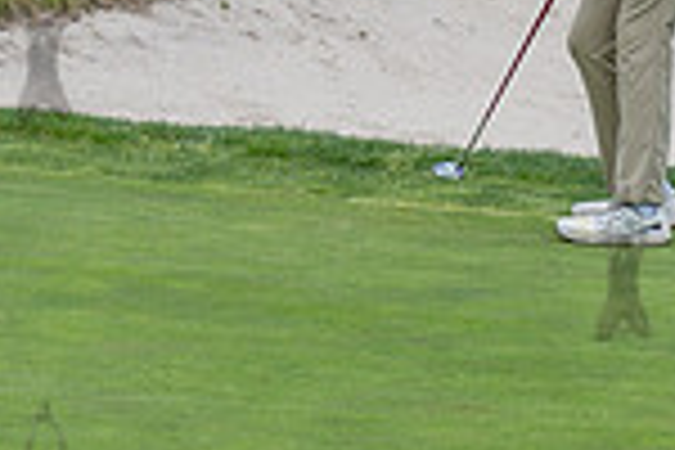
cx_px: 122
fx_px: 6806
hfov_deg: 5.7
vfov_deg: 3.8
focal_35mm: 363
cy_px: -41
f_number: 3.5
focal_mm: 80
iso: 100
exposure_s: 1/640
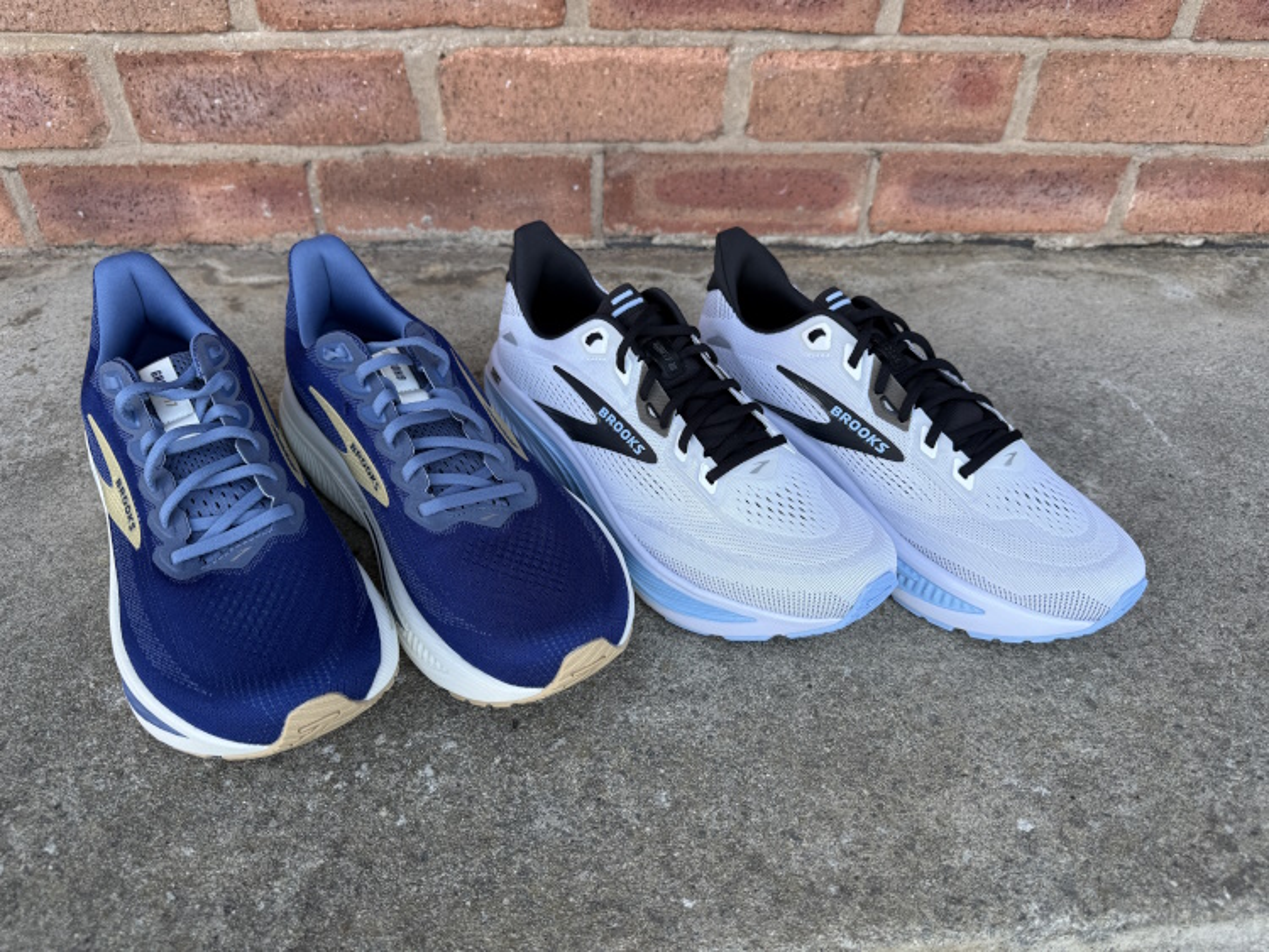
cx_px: 634
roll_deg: -1.6
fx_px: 880
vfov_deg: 56.8
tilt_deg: -37.7
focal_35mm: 24
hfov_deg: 71.6
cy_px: 476
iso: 80
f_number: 1.78
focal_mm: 6.76
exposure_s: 1/367
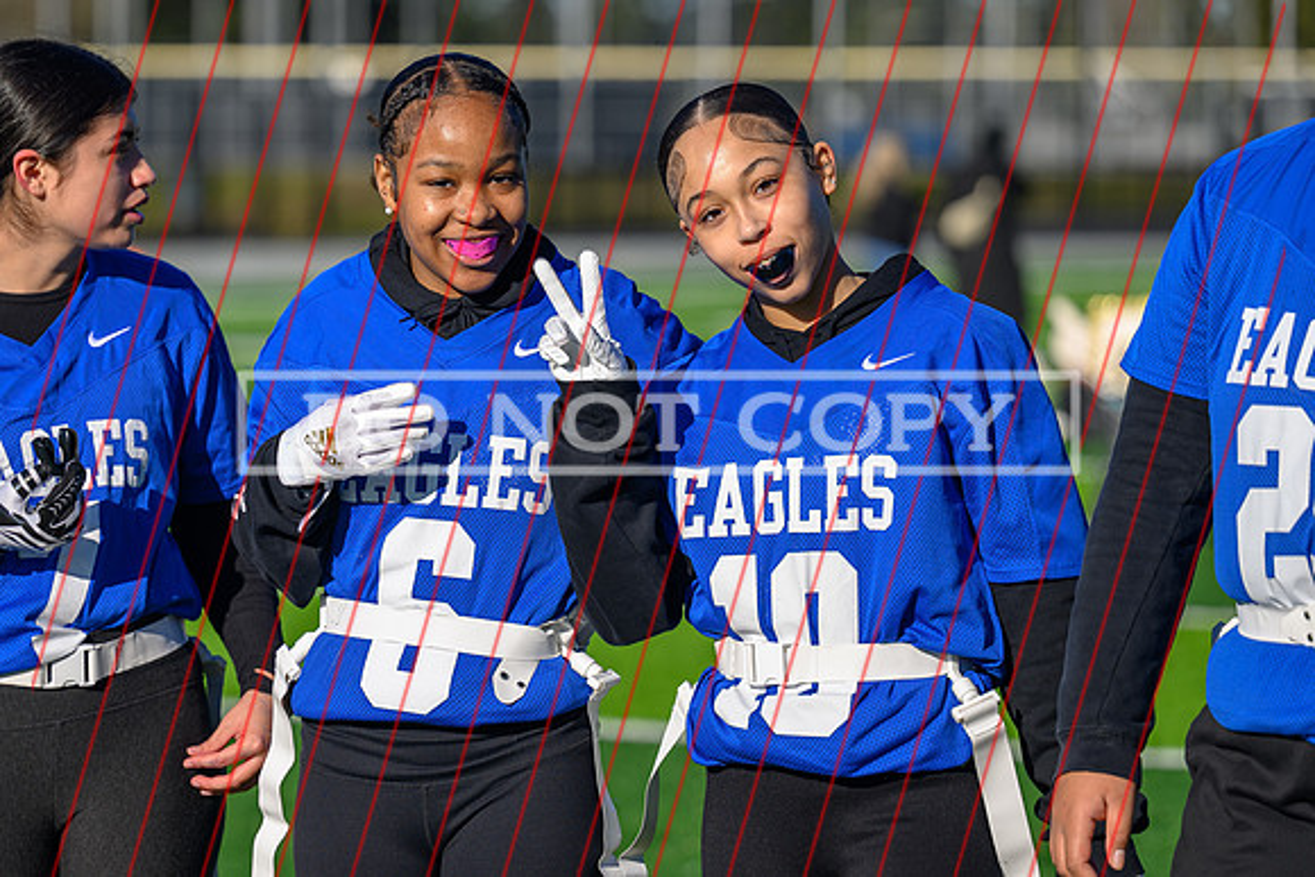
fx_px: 6514
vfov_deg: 7.7
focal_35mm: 178
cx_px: 344
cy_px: 508
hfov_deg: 11.5
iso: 64
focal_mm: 115
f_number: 2.8
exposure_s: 1/1000
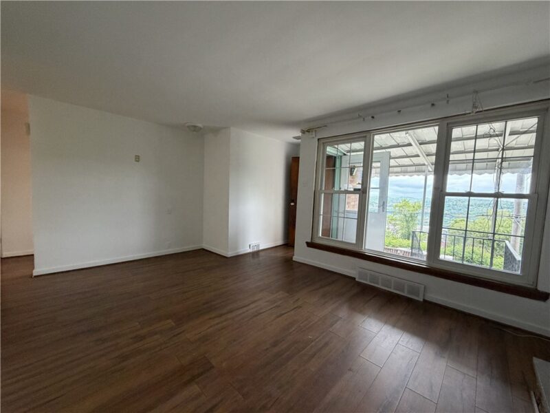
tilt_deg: -3.4
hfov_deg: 102.1
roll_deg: -1.9
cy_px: 206
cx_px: 275
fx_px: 222
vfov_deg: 85.7
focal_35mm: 14
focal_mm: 2.22
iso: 320
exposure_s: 1/69
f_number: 2.2
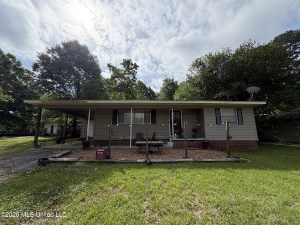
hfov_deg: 102.1
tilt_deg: +8.4
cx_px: 150
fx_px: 121
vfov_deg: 85.7
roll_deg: -0.1
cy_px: 112
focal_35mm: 14
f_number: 2.2
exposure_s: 1/1167
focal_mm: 2.22
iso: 25
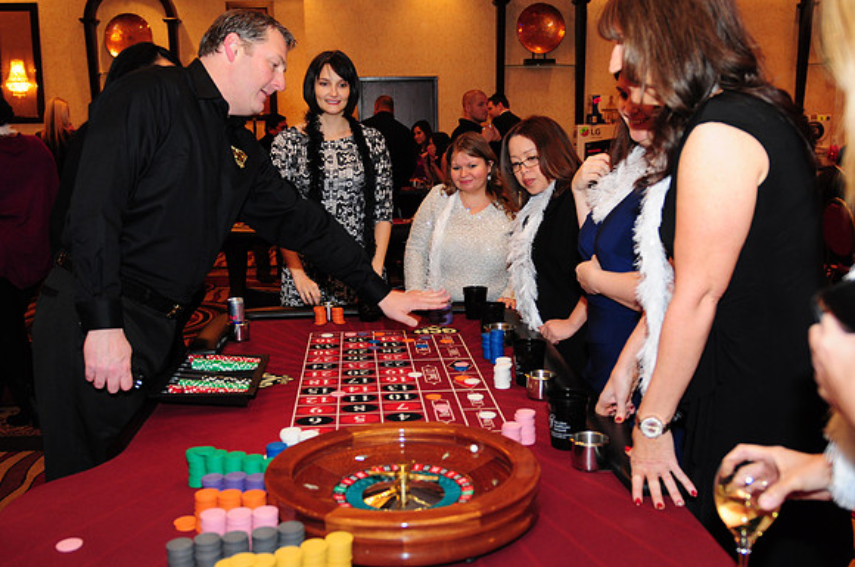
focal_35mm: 36
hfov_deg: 53.2
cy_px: 284
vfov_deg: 36.8
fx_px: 854
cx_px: 428
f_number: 2.8
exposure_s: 1/60
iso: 640
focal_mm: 24
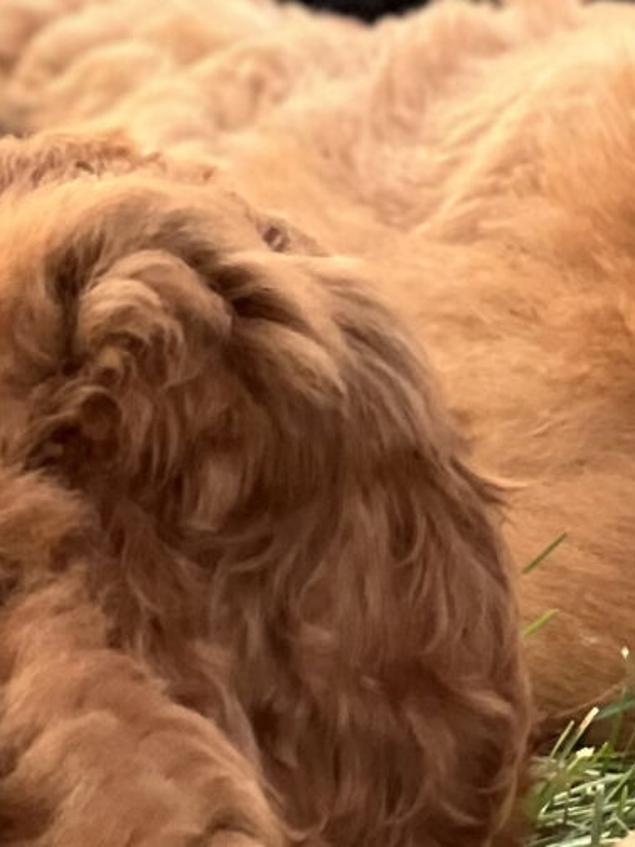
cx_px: 1063
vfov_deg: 5.1
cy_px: 406
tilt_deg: -19.1
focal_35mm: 392
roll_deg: +4.2
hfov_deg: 3.8
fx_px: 9592
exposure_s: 1/121
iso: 100
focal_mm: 9
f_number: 2.8
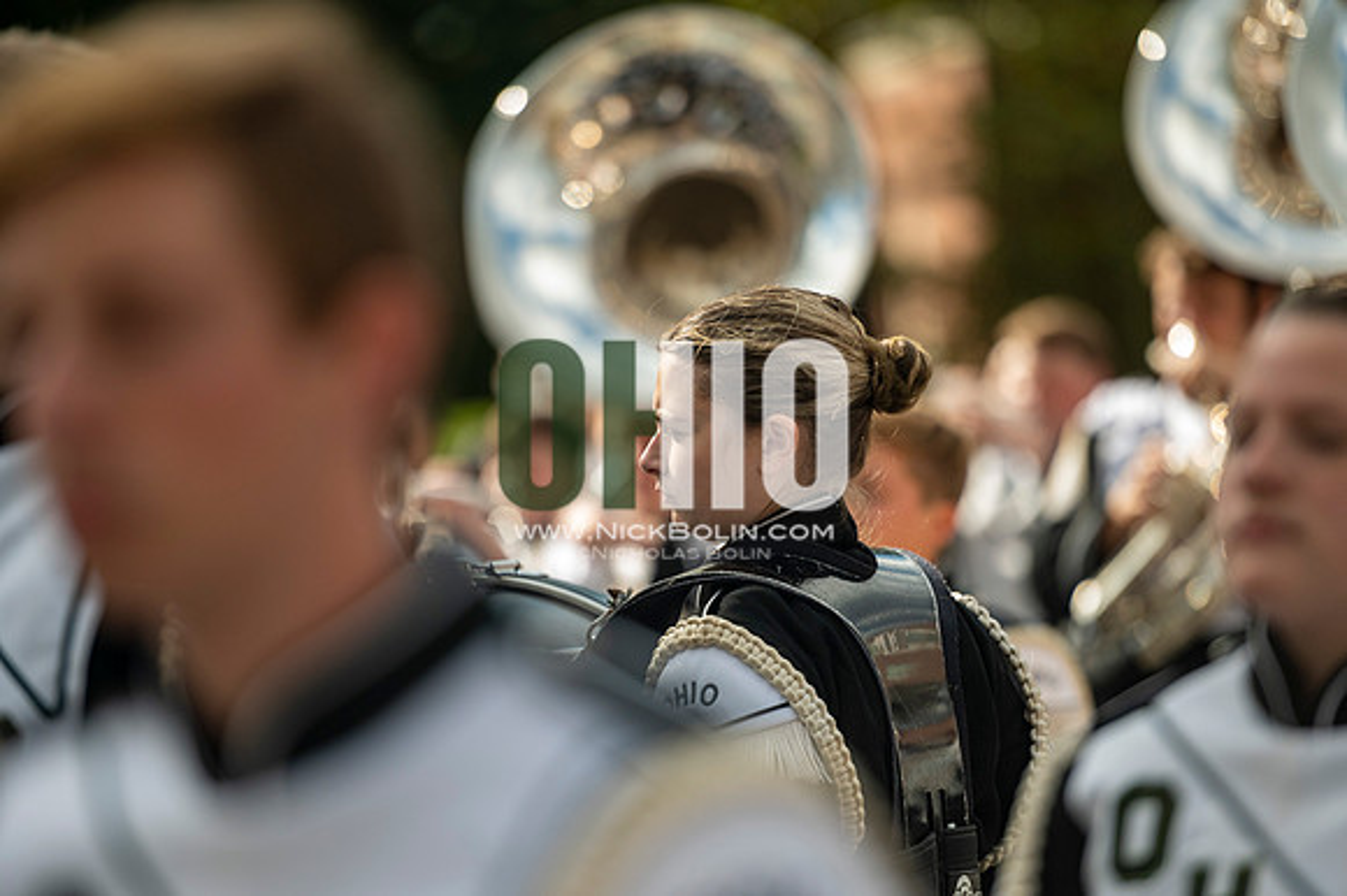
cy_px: 448
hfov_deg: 10.3
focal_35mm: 200
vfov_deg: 6.9
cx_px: 674
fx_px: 7479
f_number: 2.8
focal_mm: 200
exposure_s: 1/8000
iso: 1000
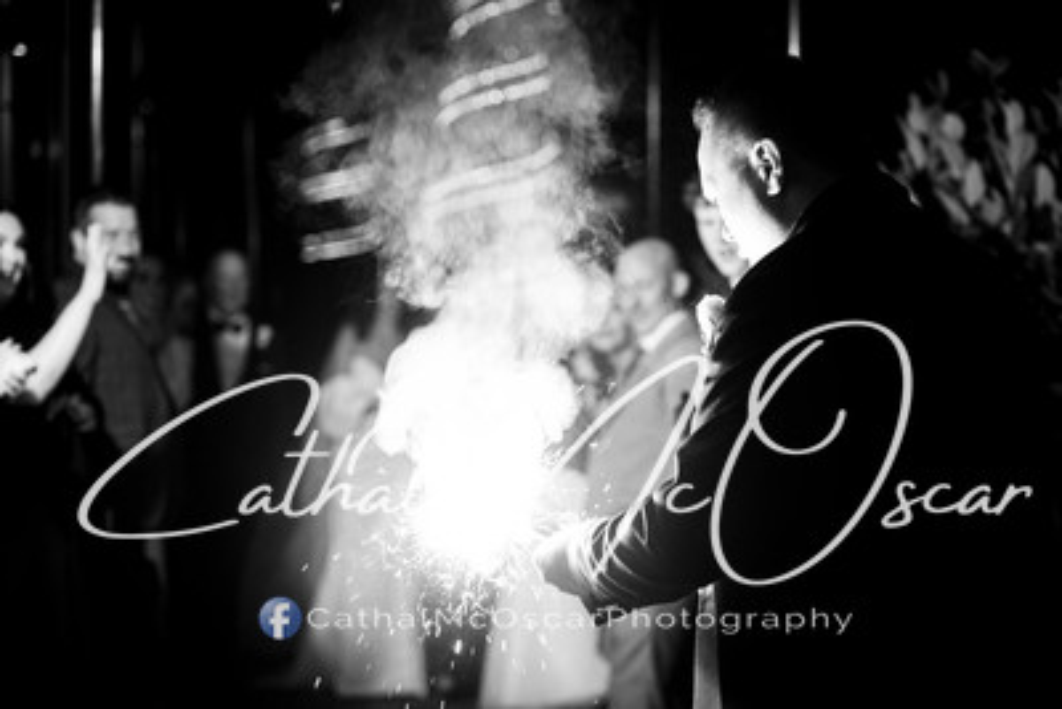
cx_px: 531
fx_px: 2951
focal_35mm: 100
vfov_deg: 13.7
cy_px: 354
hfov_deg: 20.4
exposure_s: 1/125
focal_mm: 100
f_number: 2.8
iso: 250
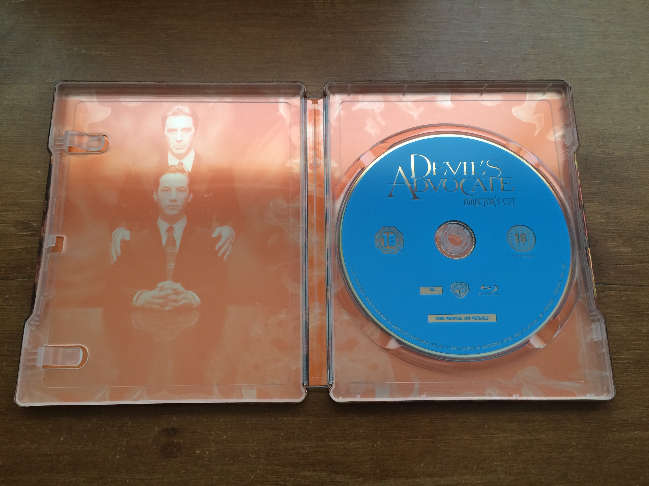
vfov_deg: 48.2
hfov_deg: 61.7
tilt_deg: -74.9
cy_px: 243
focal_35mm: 29
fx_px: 544
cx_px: 324
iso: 40
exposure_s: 1/30
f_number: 2.2
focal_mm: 4.15
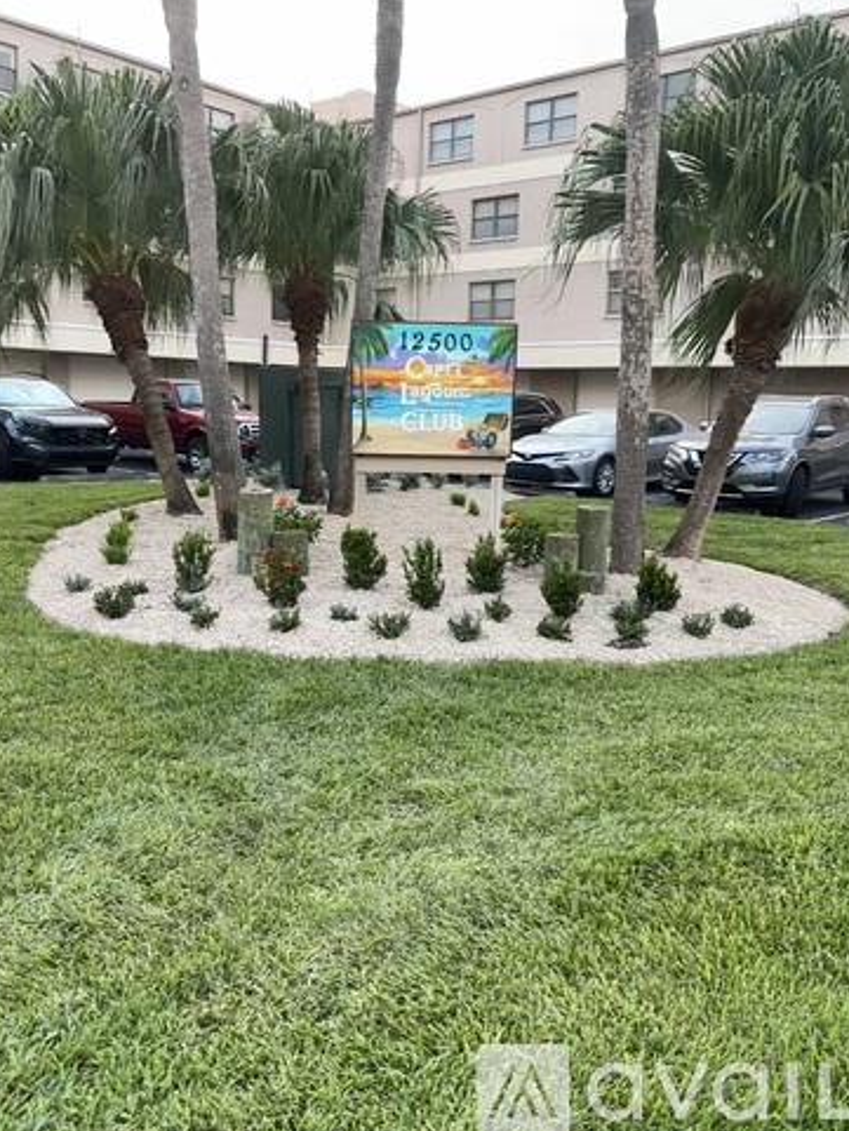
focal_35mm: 27
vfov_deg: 65.3
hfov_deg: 51.4
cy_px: 550
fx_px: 883
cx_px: 415
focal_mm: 5.96
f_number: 1.6
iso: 40
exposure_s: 1/229
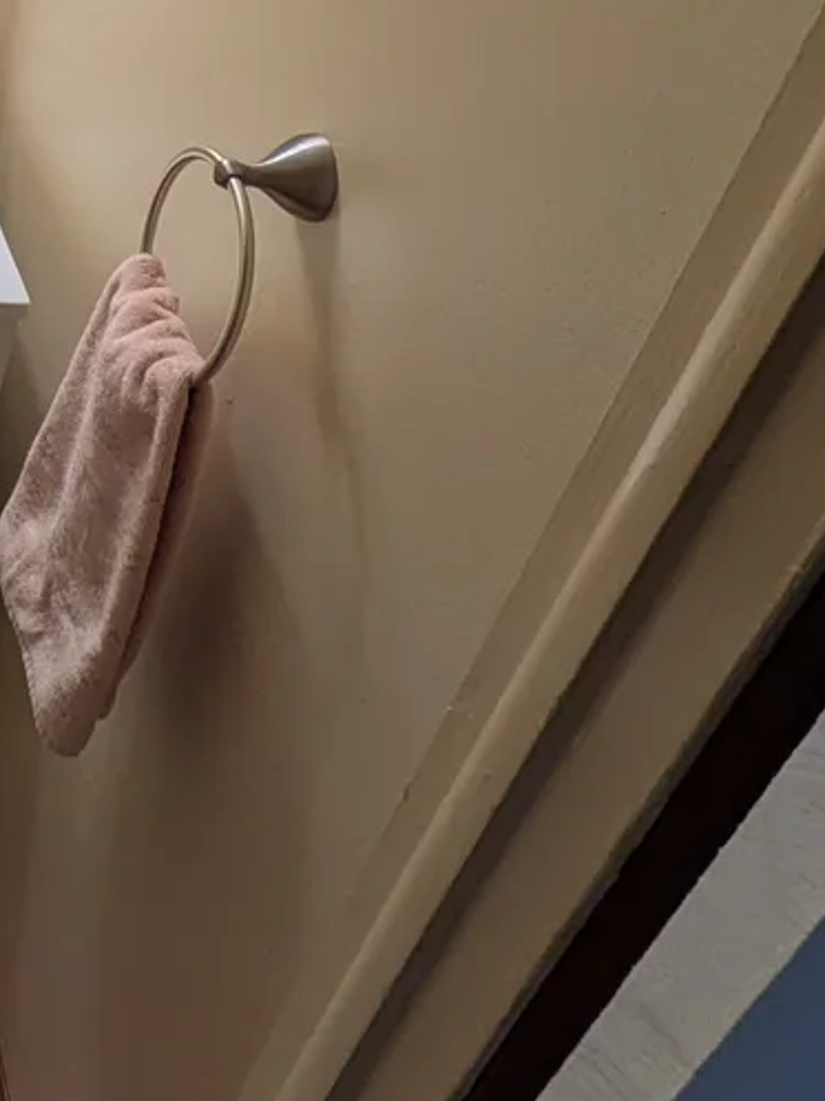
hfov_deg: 26.3
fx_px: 1431
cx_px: -303
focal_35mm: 45
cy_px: 15
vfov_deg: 37.8
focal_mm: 1.83
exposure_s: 1/60
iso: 57
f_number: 2.2
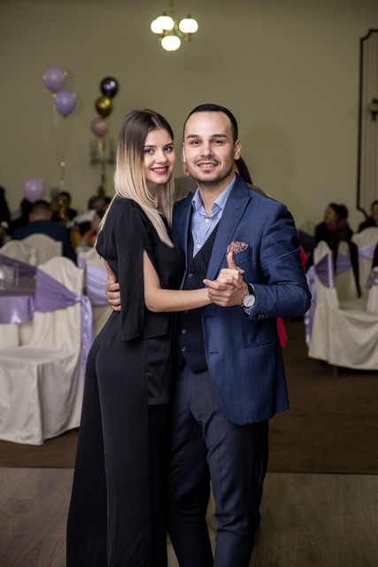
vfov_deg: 24.5
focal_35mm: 83
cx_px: 189
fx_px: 1306
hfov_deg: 16.5
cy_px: 284
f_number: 2.8
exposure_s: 1/125
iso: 1250
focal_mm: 55
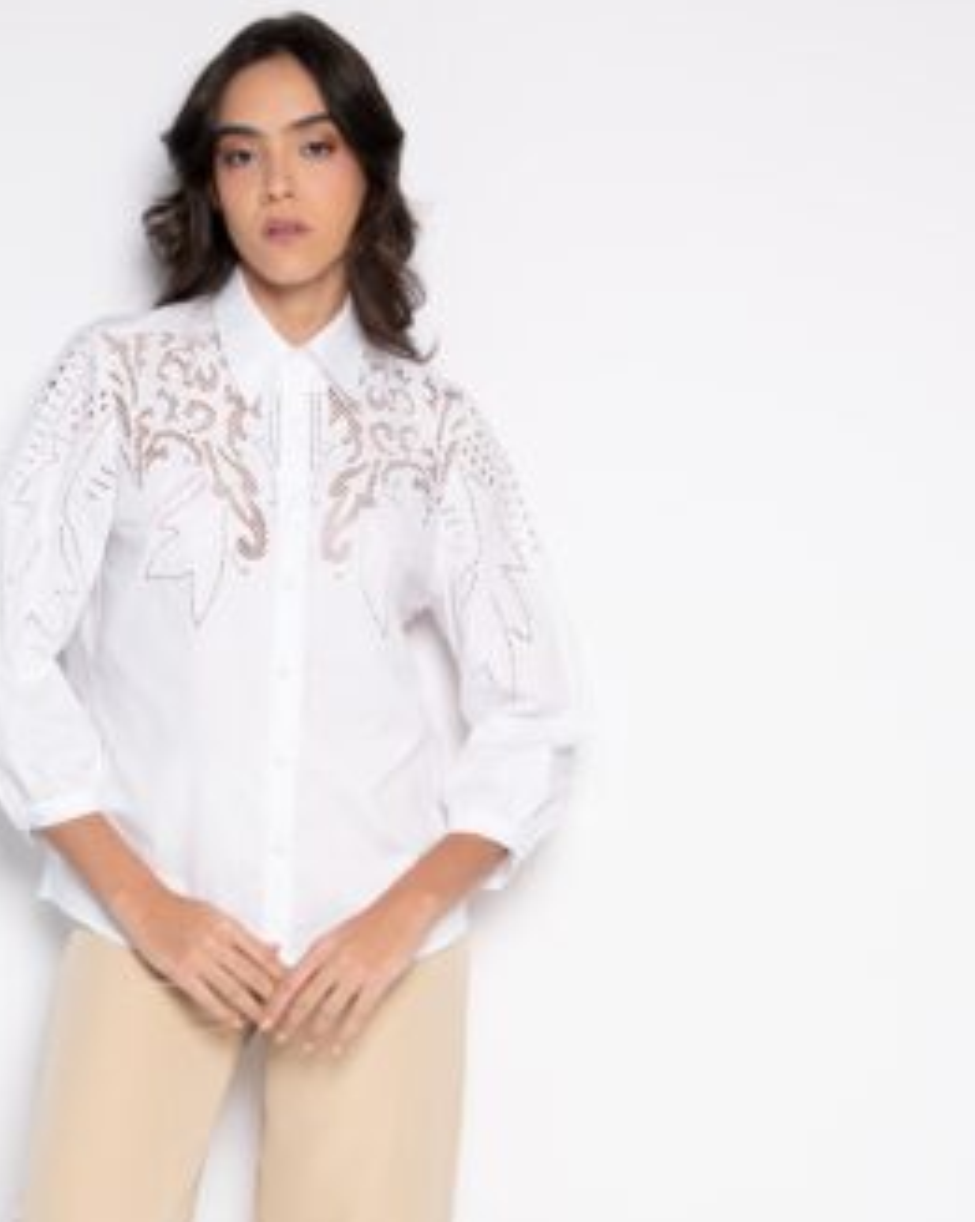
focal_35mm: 69
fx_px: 2492
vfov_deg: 27.0
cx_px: 239
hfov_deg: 21.9
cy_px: 996
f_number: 5
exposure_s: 1/125
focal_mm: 40
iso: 200
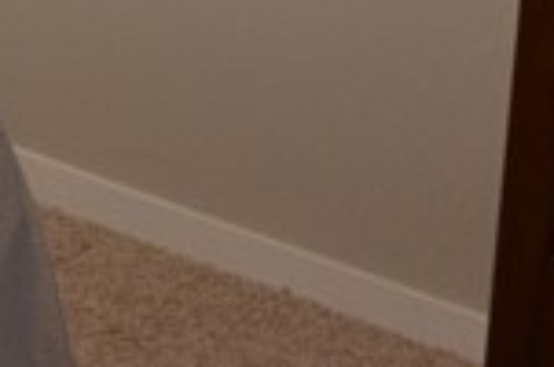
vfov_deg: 6.4
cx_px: -328
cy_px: -780
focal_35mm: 195
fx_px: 2994
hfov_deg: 10.2
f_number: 4
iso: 800
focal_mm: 18
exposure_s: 1/60
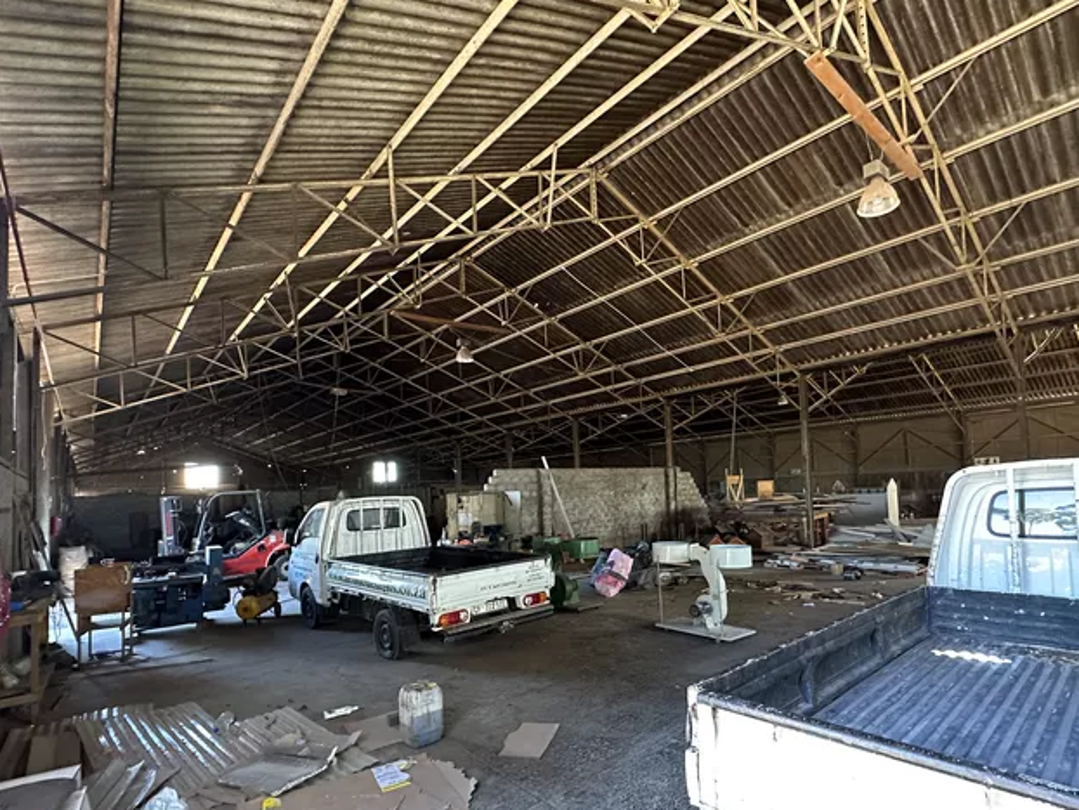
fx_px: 561
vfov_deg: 71.2
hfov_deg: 87.7
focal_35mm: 18
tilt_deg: +1.9
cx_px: 566
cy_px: 468
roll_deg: +2.7
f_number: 2.2
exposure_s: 1/60
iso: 500
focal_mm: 2.22
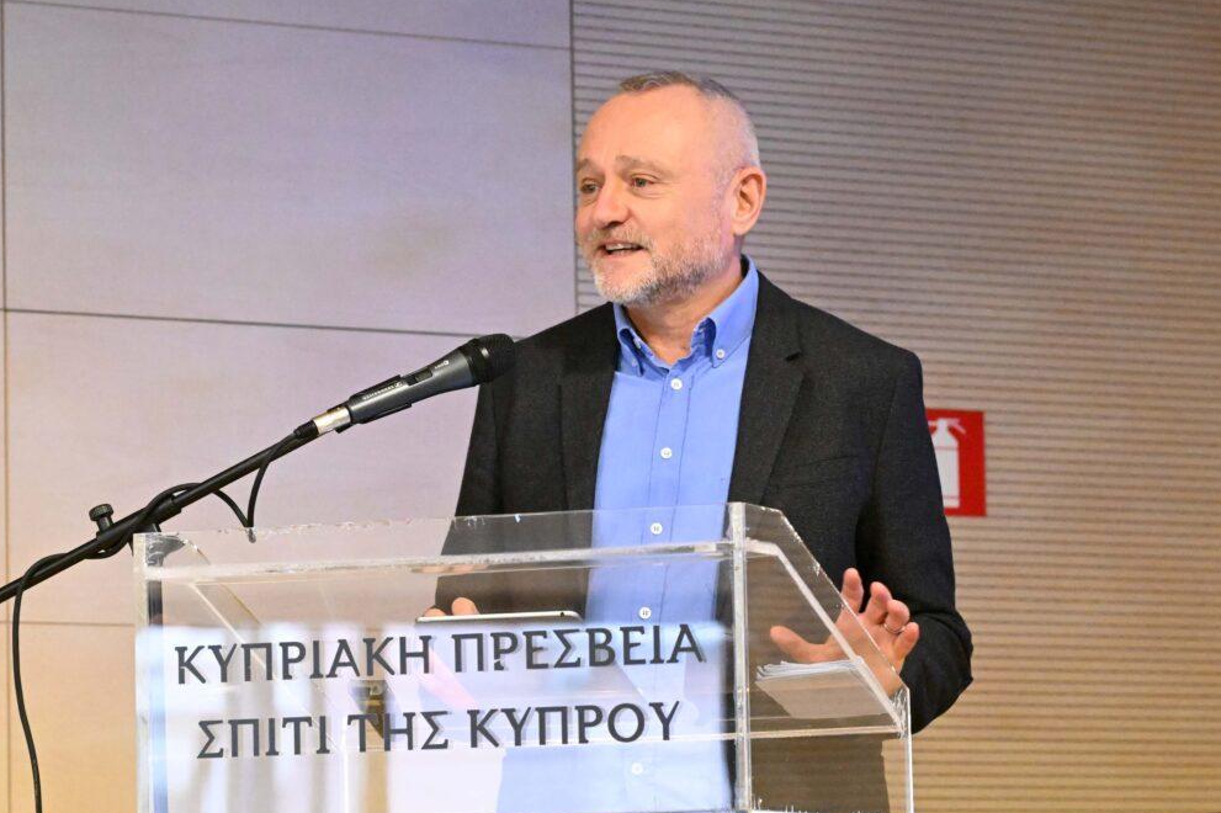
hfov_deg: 11.1
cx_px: 593
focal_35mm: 186
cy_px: 413
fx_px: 6306
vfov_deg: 7.4
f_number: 5.6
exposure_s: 1/200
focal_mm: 120
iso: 16000
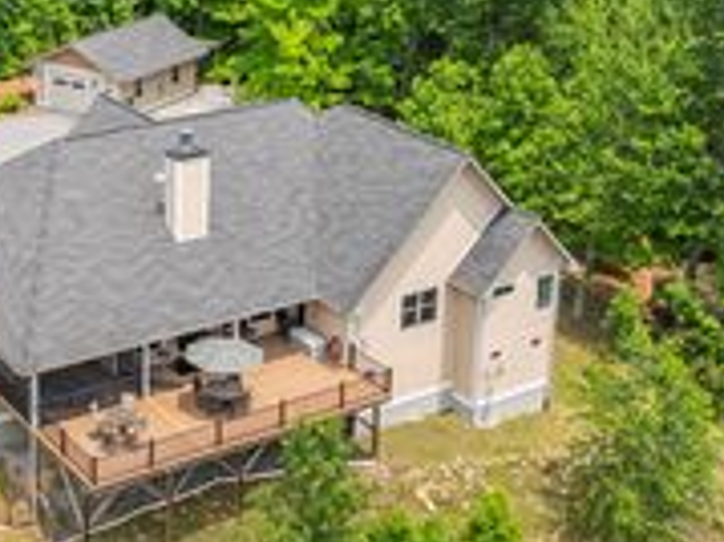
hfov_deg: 28.5
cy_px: 150
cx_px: 174
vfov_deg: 21.8
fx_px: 1400
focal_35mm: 67
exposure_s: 1/2000
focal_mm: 12.29
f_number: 2.8
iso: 130
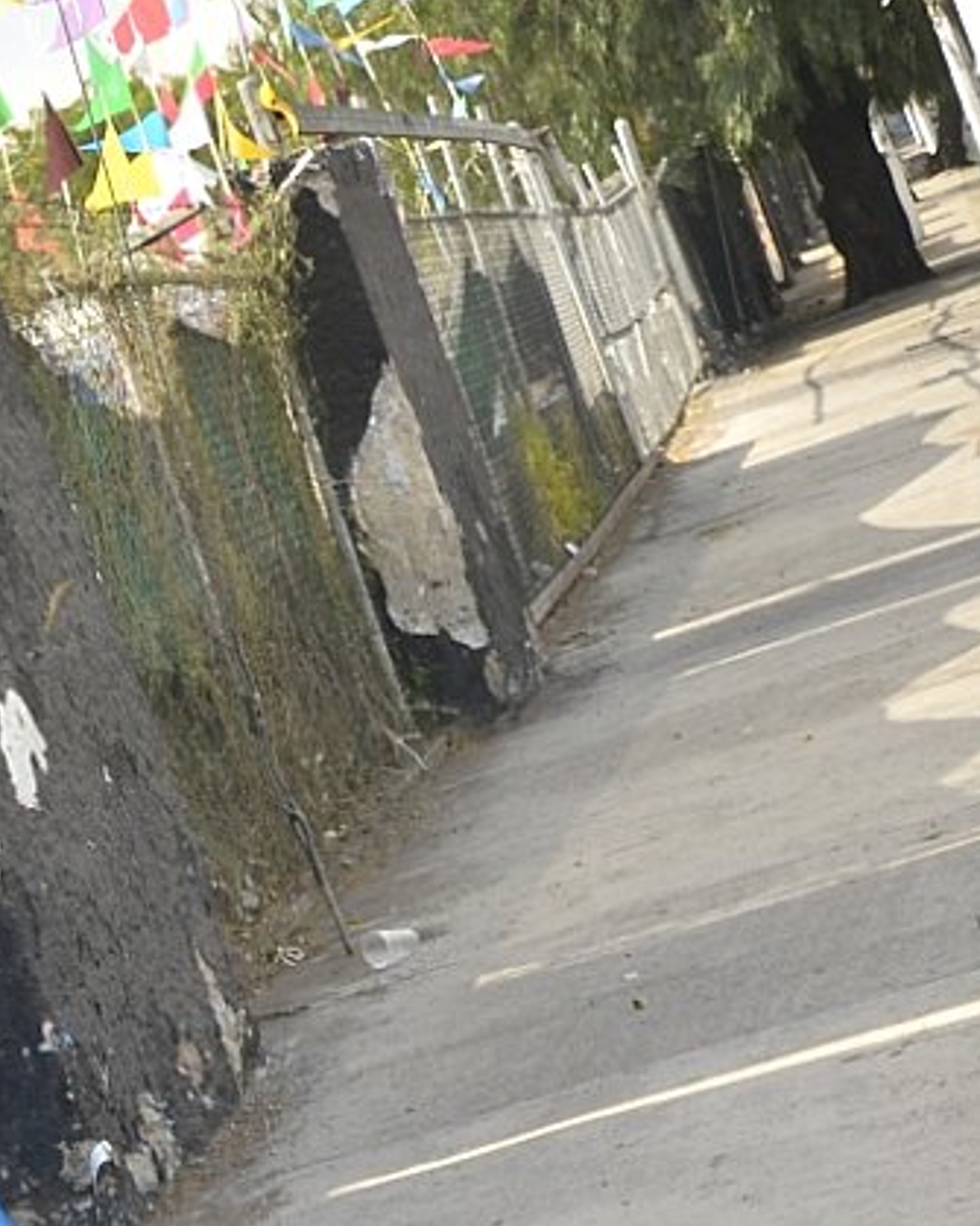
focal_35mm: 113
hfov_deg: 12.7
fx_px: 4091
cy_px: 1055
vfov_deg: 16.9
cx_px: -620
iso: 320
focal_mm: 21
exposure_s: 1/250
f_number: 4.5
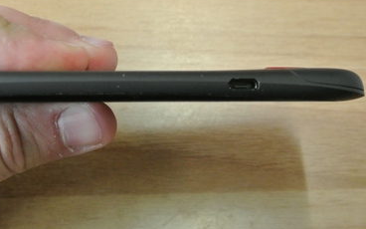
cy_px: 126
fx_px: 778
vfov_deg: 16.7
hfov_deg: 26.2
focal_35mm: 78
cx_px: 95
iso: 800
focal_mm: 16.3
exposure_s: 1/40
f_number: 4.2
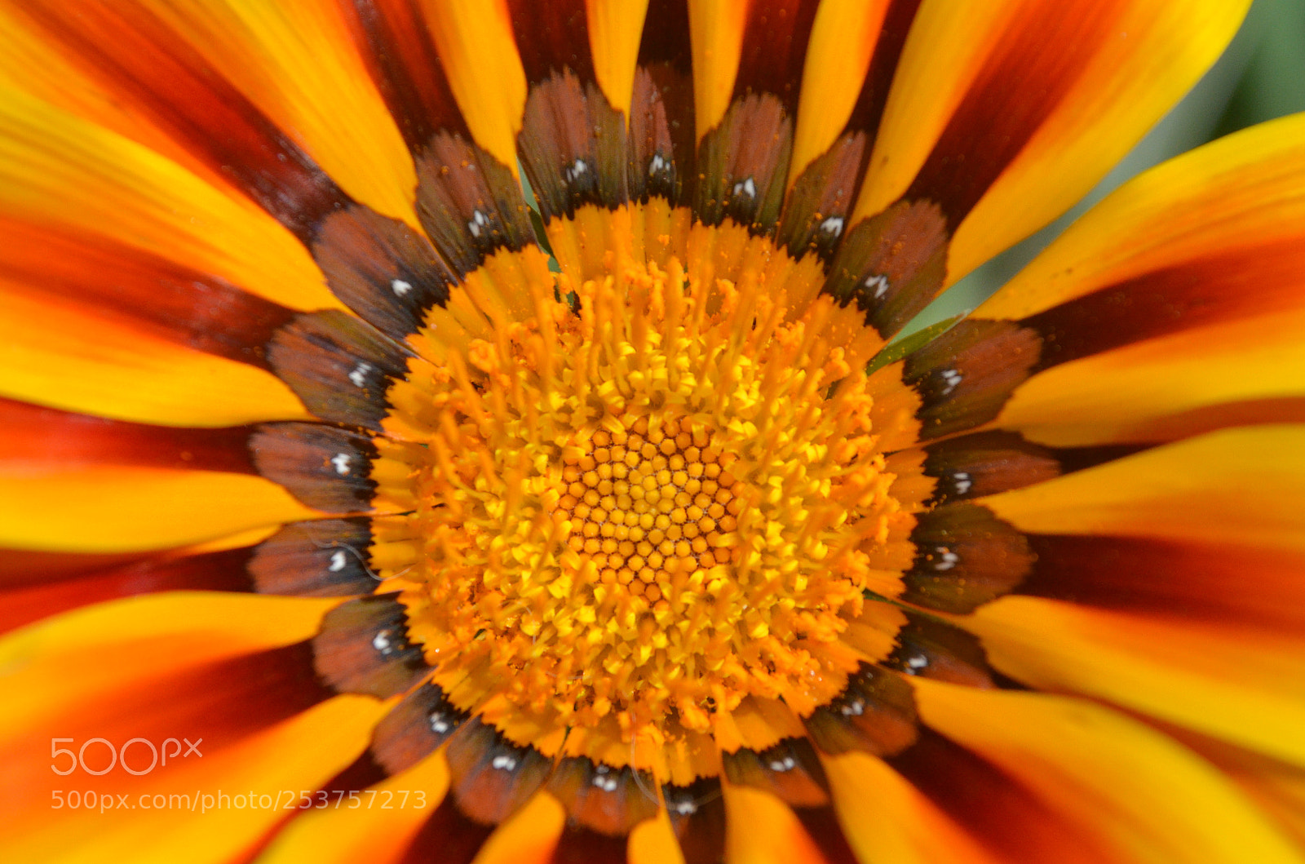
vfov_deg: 16.5
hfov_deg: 24.7
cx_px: 652
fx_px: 2984
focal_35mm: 82
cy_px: 432
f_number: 8
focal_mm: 55
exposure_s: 1/4000
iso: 1250
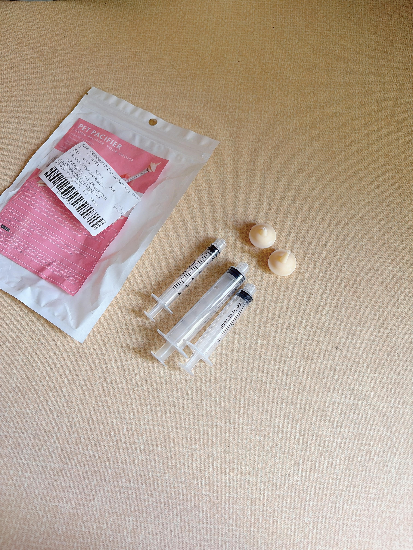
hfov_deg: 53.1
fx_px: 414
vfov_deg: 67.3
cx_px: 206
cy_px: 275
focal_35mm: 26
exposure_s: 1/121
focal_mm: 5.96
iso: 100
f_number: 1.6
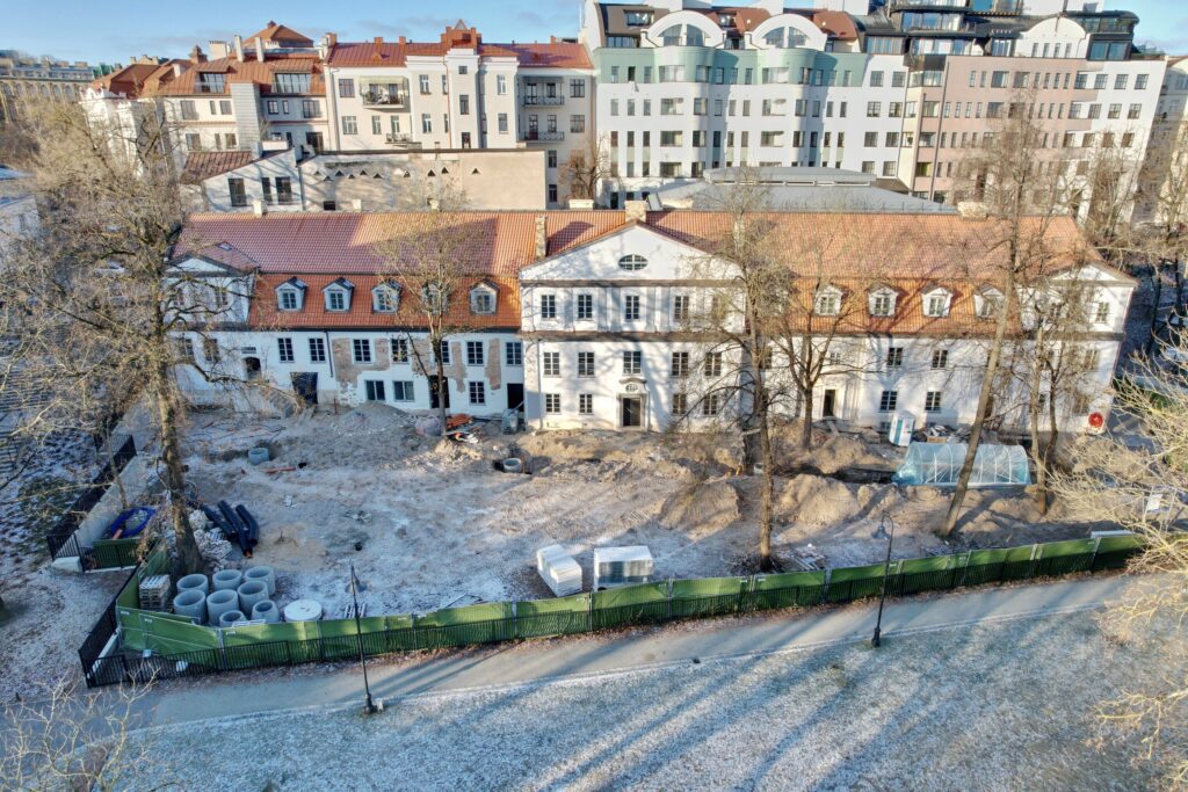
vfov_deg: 57.2
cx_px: 594
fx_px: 726
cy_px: 396
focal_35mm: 22
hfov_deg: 78.6
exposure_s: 1/500
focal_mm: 8.38
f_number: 2.8
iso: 100
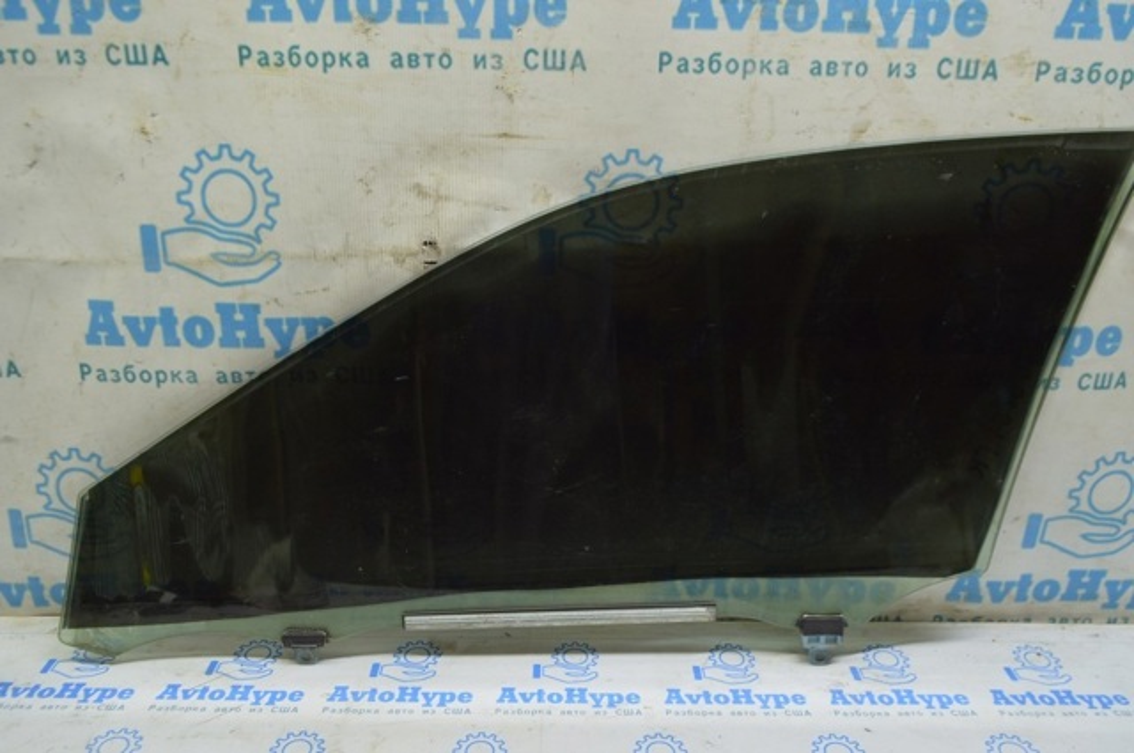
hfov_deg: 62.0
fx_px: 944
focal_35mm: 30
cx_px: 567
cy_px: 376
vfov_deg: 43.5
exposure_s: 1/20
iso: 400
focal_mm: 20
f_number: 5.6
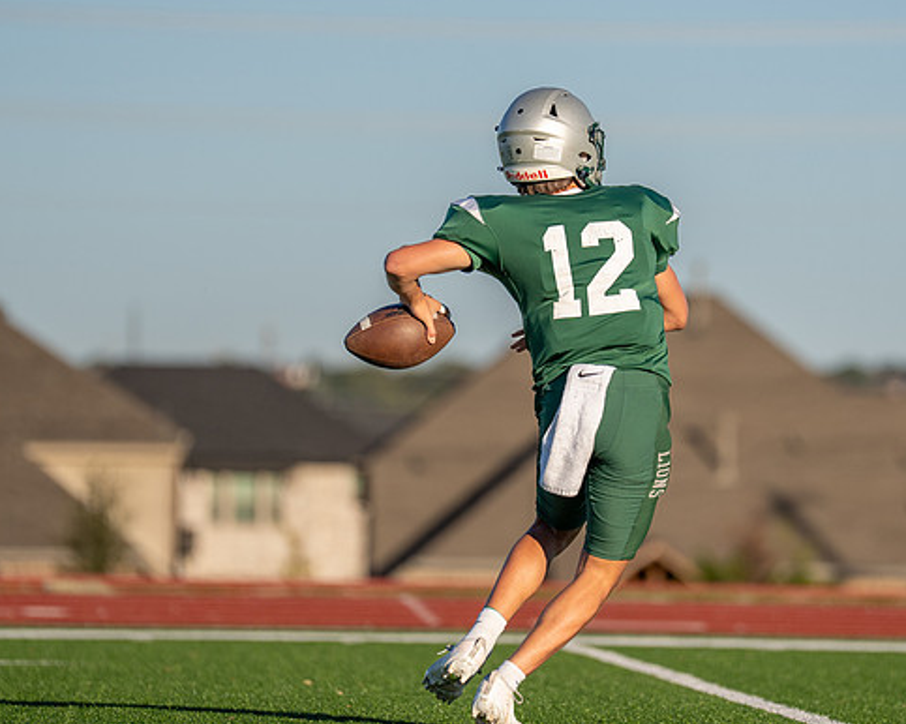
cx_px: 528
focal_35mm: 350
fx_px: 9381
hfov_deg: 5.5
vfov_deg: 4.4
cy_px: 302
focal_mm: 200
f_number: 2.8
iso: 250
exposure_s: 1/4000
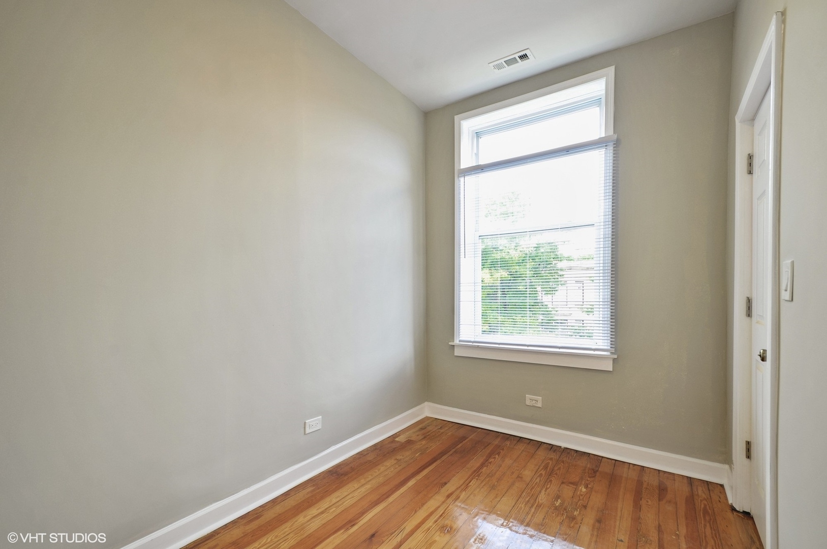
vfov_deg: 77.2
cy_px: 274
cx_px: 414
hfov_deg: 100.5
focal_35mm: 15
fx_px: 344
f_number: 8
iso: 200
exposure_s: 1/10
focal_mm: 10
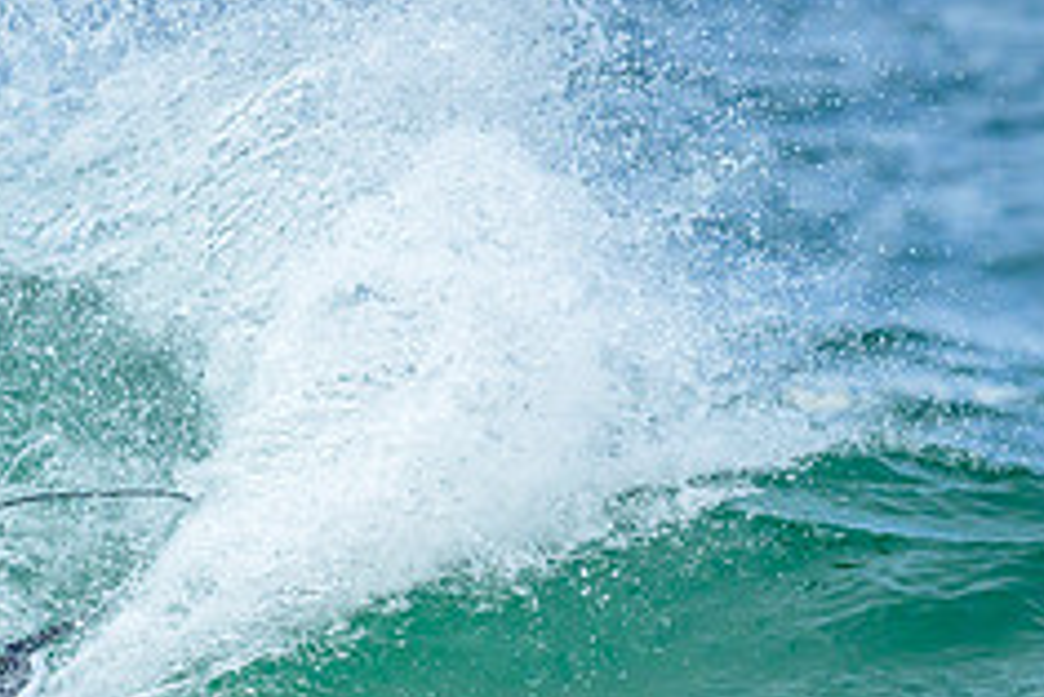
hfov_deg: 0.8
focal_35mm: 2506
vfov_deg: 0.5
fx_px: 72716
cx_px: -59
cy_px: 789
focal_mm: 800
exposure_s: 1/2000
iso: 400
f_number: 6.3
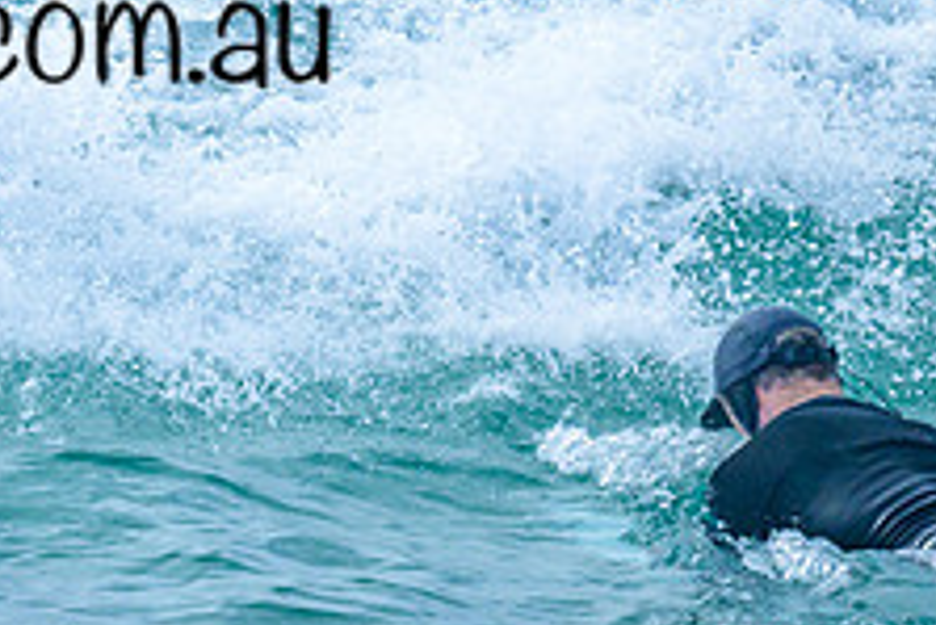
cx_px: -90
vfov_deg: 0.5
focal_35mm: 2765
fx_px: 71934
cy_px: 130
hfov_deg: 0.7
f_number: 6.3
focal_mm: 800
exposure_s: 1/3200
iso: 500
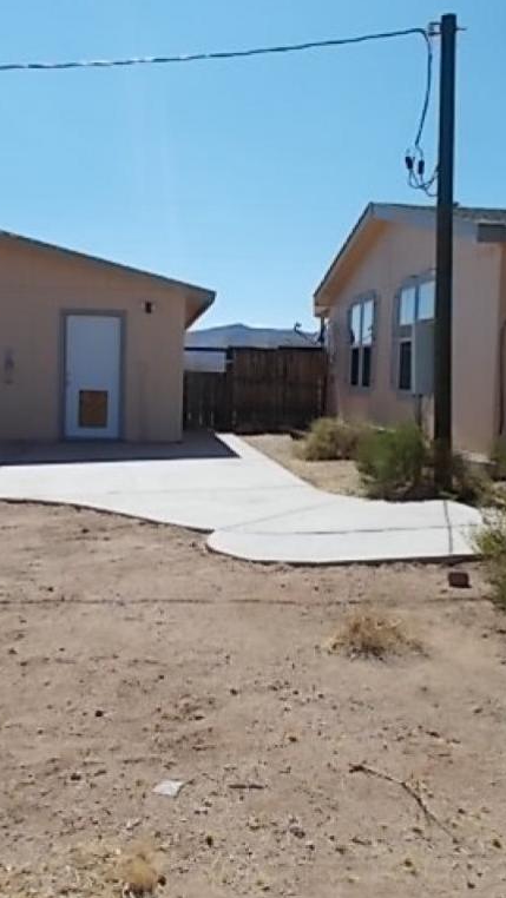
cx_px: 244
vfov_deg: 52.8
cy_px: 449
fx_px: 906
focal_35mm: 38
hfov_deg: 31.2
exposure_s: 1/1250
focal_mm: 4.6
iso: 80
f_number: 3.2
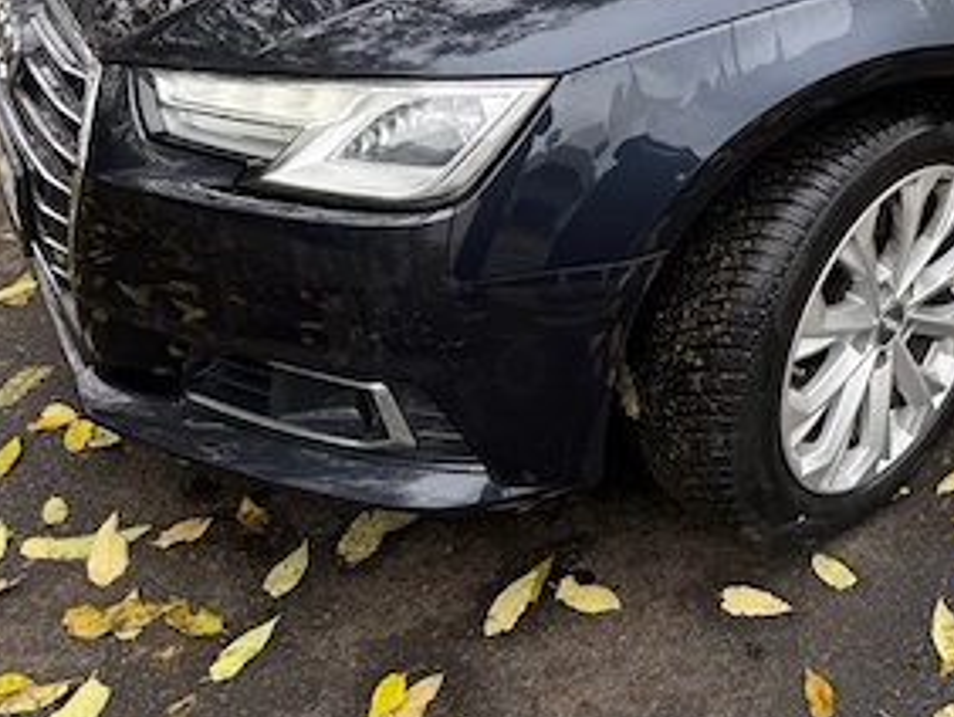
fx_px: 1407
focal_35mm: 51
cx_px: 991
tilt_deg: -19.4
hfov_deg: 33.7
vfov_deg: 26.9
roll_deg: -4.0
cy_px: -14
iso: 64
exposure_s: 1/282
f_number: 1.78
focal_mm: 6.76
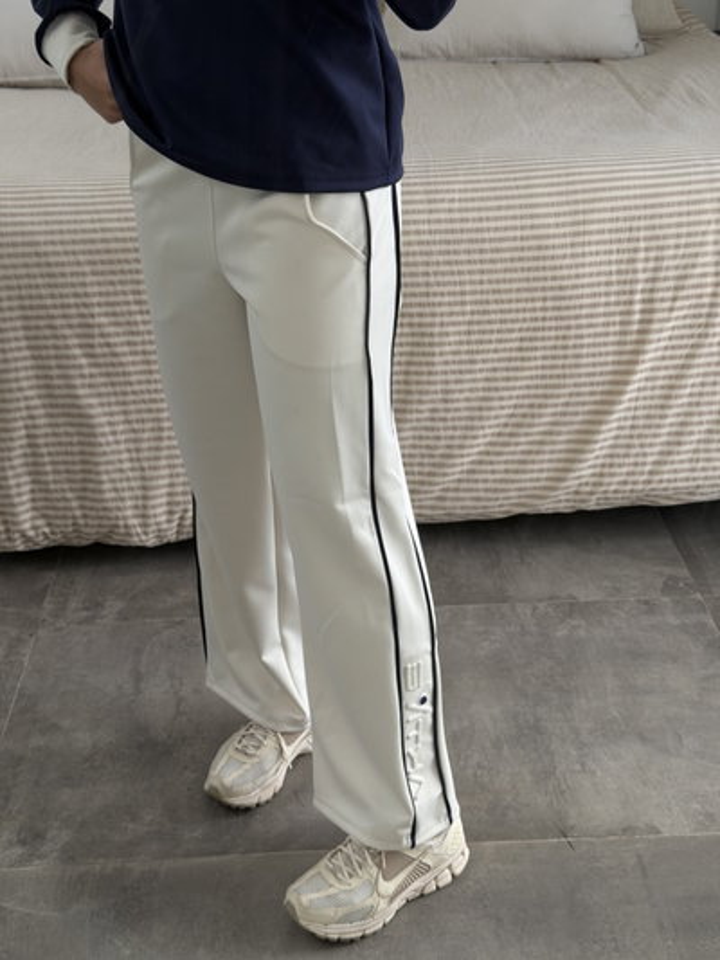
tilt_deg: -39.1
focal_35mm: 48
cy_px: 480
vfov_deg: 39.6
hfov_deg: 30.3
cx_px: 360
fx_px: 1331
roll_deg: +0.8
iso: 50
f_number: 1.78
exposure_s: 1/175
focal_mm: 6.76
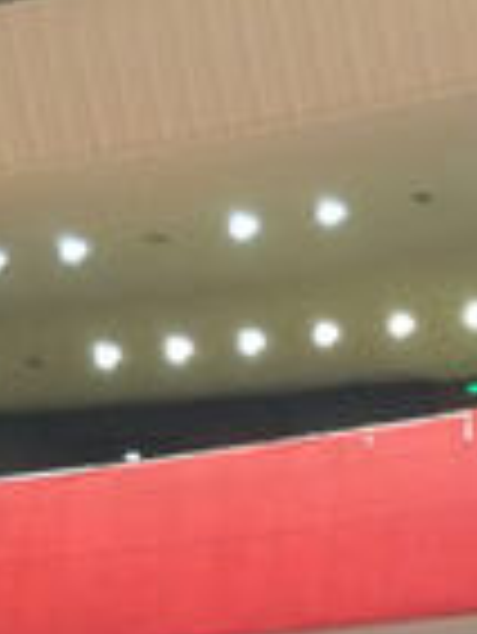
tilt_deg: +11.4
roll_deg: -4.5
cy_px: 971
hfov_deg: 11.6
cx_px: 716
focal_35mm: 123
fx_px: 2256
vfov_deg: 14.8
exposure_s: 1/17
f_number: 2.2
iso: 320
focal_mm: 4.15
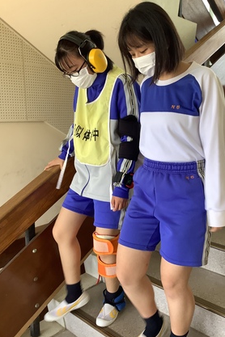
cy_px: 167
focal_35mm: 33
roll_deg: +0.0
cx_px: 119
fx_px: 309
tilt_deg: -9.6
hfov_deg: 40.0
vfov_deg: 57.2
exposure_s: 1/50
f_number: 2.4
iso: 80
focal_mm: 3.3
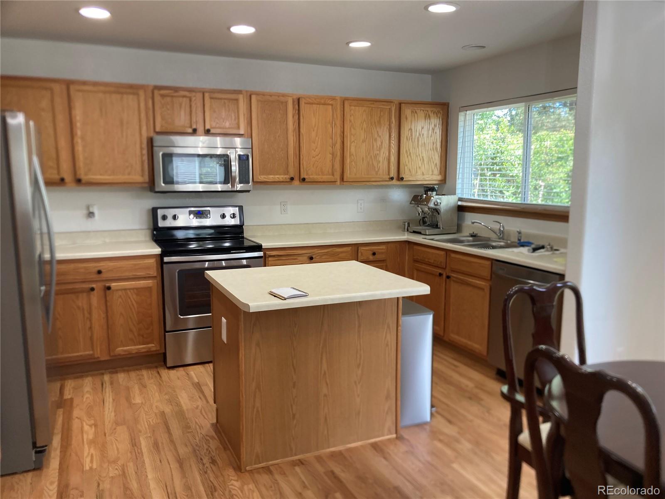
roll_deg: +1.2
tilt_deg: -7.3
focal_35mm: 28
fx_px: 538
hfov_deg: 63.4
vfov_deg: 49.7
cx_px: 332
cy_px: 250
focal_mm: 3.99
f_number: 1.8
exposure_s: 1/60
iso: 50
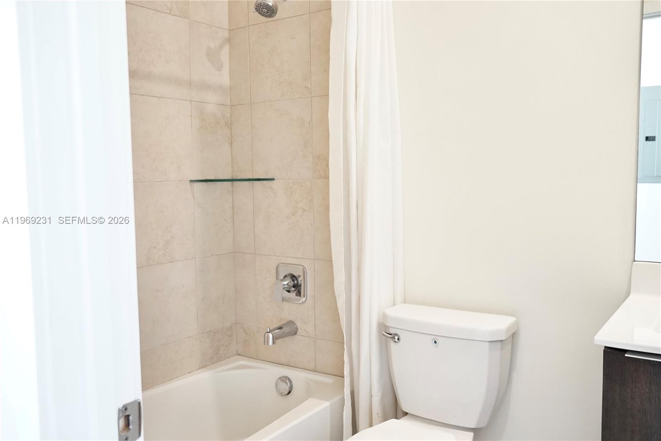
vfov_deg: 42.3
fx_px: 569
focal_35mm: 31
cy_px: 220
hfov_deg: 60.3
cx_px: 330
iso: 2500
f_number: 4
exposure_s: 1/60
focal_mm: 21
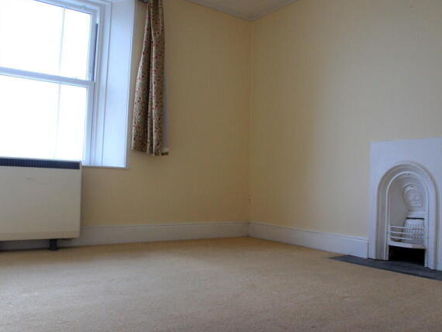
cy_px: 165
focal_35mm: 30
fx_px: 383
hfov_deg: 59.9
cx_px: 242
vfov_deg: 46.8
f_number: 4.5
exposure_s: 1/160
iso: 640
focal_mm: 18
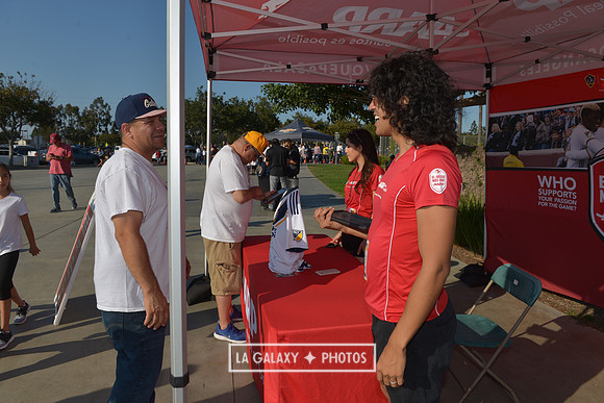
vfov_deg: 53.2
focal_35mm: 24
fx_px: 403
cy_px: 202
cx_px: 302
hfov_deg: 73.7
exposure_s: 1/800
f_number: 8
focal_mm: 24
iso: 100
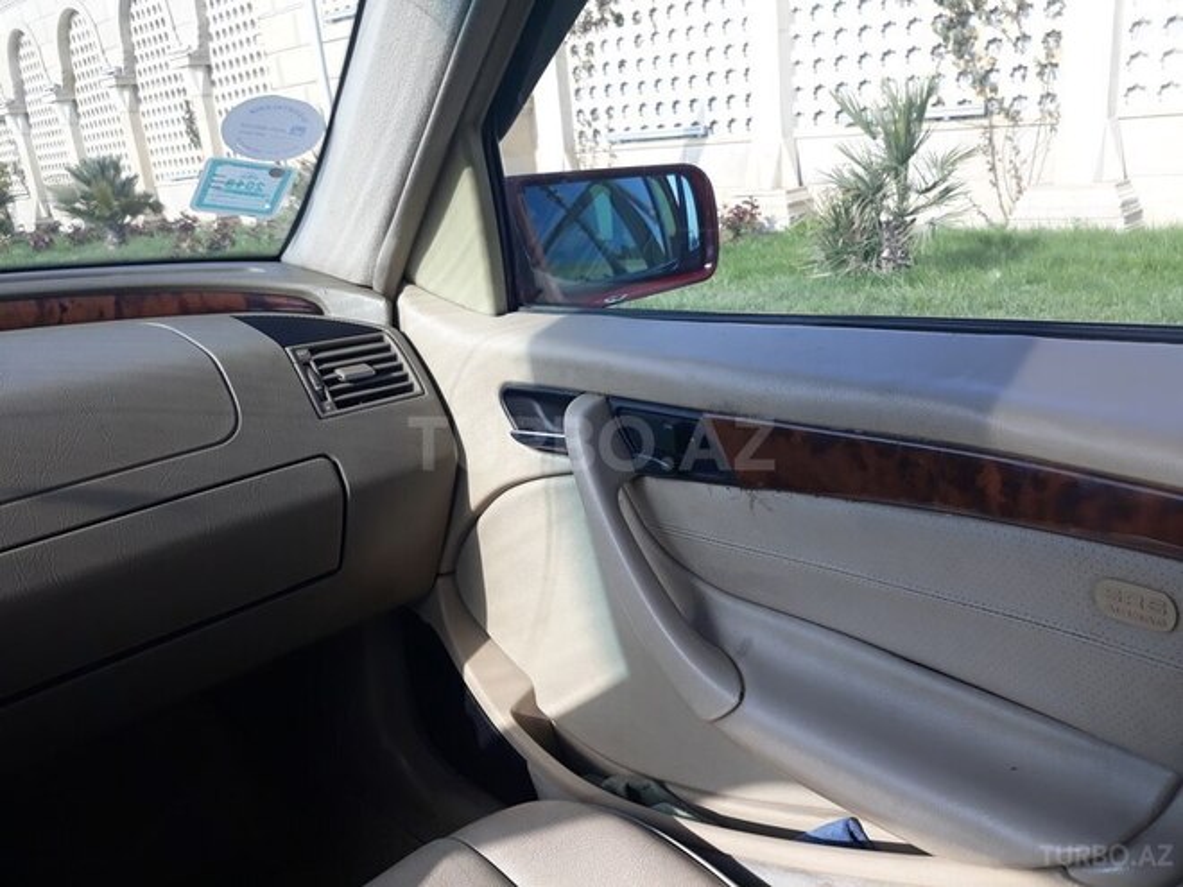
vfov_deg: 51.4
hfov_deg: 65.3
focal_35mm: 27
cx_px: 592
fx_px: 923
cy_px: 444
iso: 40
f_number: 1.7
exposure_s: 1/518
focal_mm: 3.71
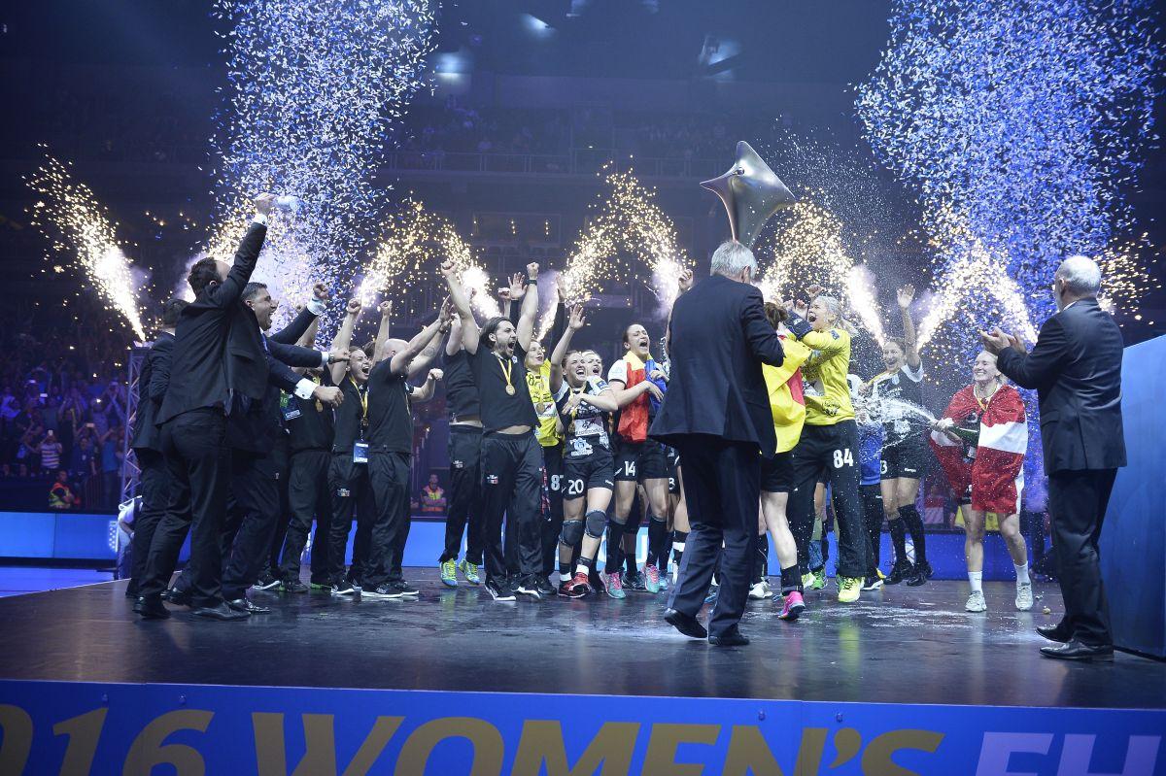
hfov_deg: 53.2
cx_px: 583
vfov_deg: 36.8
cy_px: 388
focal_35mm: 36
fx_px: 1165
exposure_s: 1/640
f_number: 3.2
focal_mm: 36
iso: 2000
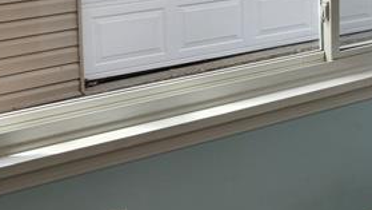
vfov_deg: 12.7
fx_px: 908
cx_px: 448
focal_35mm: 92
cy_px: -62
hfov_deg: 21.5
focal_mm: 6.4
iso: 12
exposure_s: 1/197
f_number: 1.8
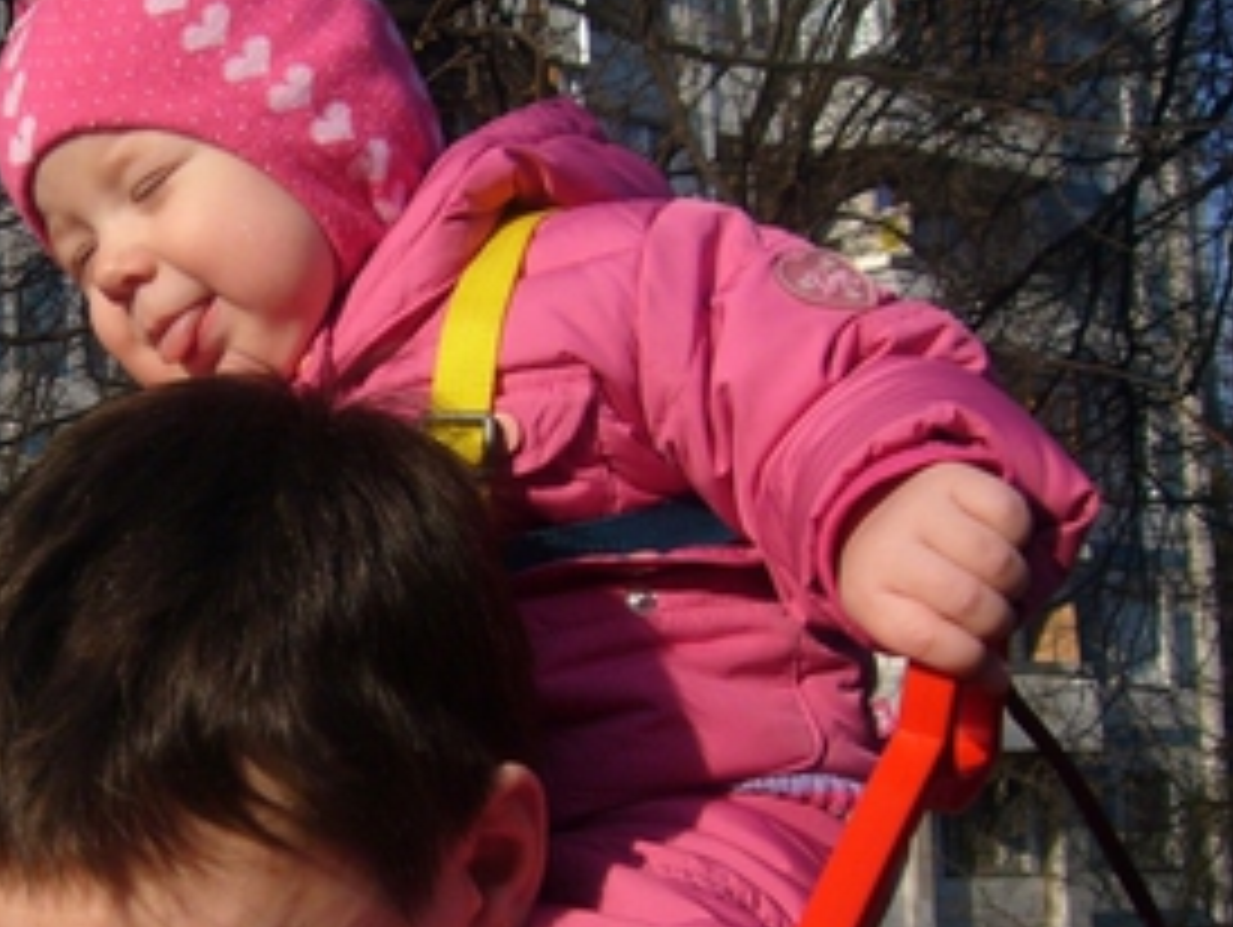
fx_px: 1640
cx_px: 356
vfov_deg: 31.4
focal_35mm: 46
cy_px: 572
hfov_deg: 40.4
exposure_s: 1/400
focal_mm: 4.6
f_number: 5.6
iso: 80
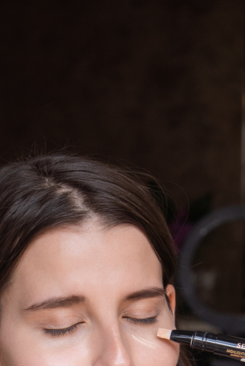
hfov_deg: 12.1
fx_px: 1152
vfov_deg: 17.7
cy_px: 367
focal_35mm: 113
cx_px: 169
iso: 250
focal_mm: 35
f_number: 3.5
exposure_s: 1/320
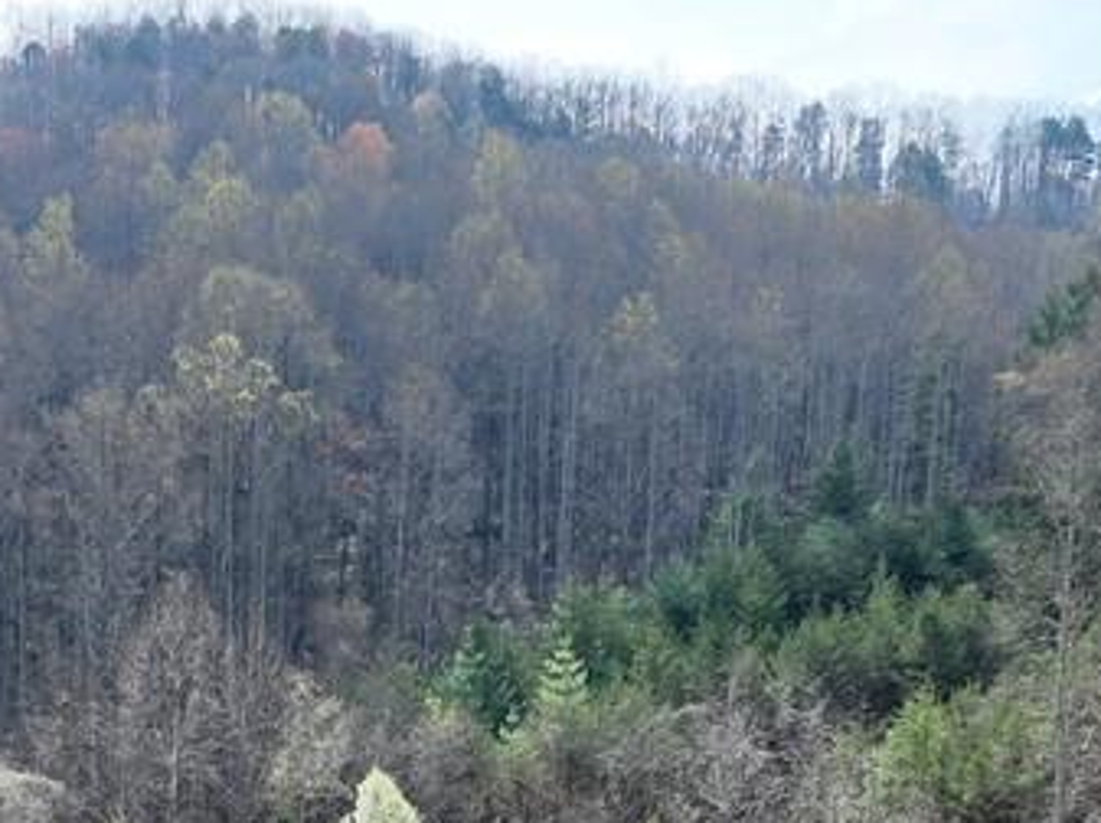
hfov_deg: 26.0
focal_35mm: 73
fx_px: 2319
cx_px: 157
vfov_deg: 18.9
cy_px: 1014
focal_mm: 12.3
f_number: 2.8
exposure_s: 1/320
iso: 410
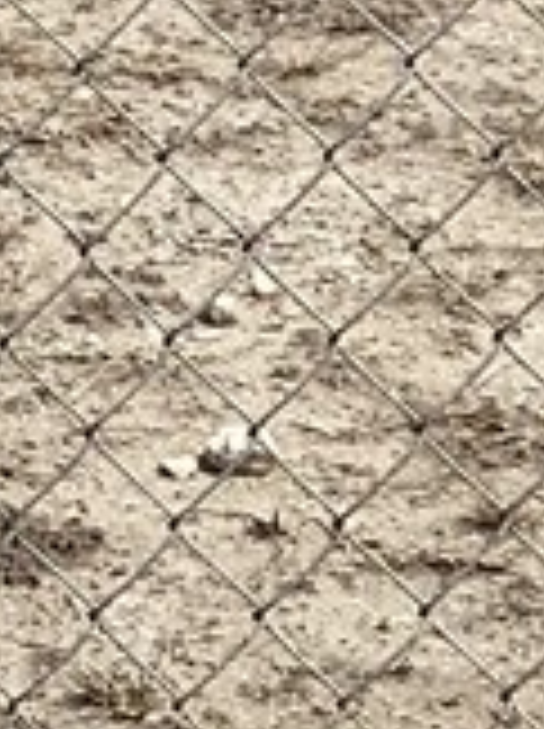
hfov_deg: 7.3
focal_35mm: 196
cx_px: -562
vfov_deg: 9.4
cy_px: -770
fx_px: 4118
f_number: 2.4
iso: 25
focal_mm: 3.3
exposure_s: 1/2469
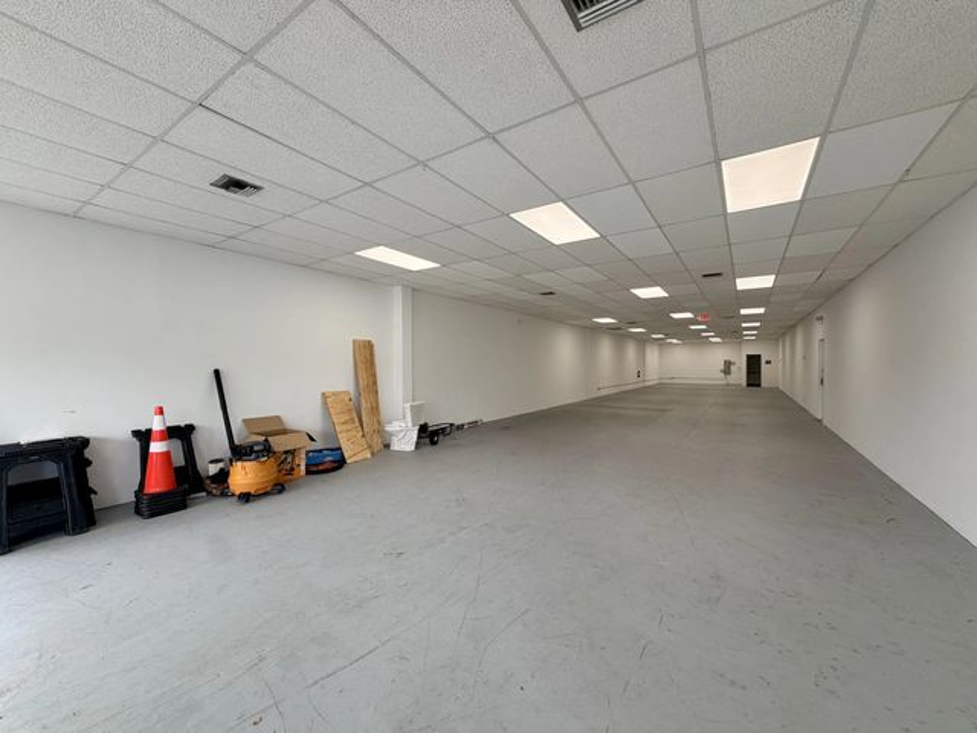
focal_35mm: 14
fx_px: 395
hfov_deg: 102.1
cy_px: 366
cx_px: 488
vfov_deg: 85.7
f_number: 2.2
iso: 64
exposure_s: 1/120
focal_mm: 2.22
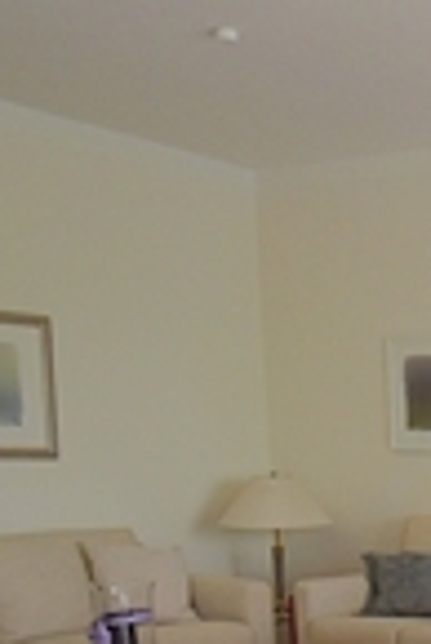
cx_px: 764
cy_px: 626
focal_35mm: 68
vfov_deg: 28.1
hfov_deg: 16.8
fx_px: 1218
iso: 800
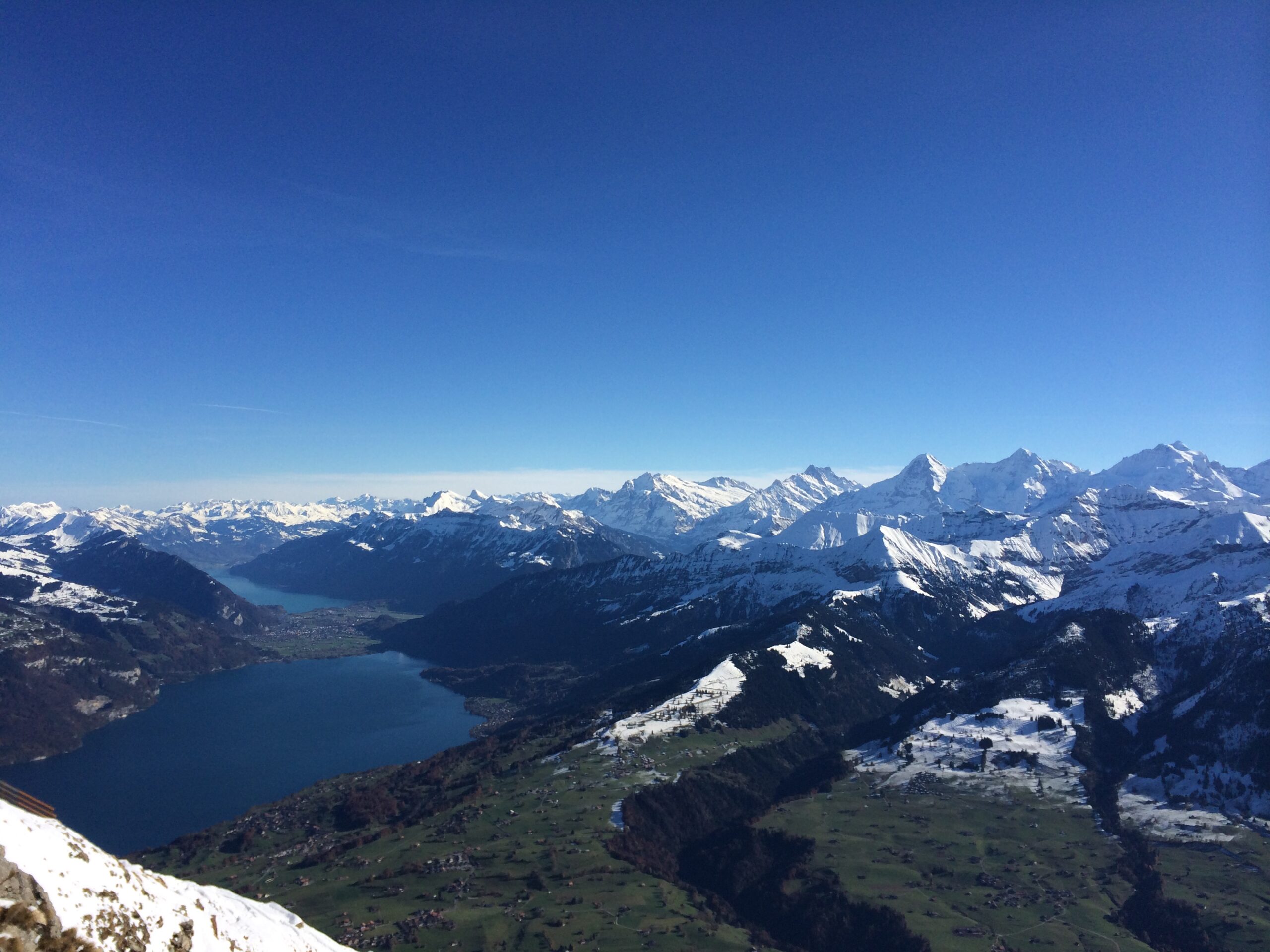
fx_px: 1101
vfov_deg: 46.8
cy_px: 476
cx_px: 635
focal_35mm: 30
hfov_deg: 60.0
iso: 40
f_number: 2.2
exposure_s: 1/3731
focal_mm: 4.12
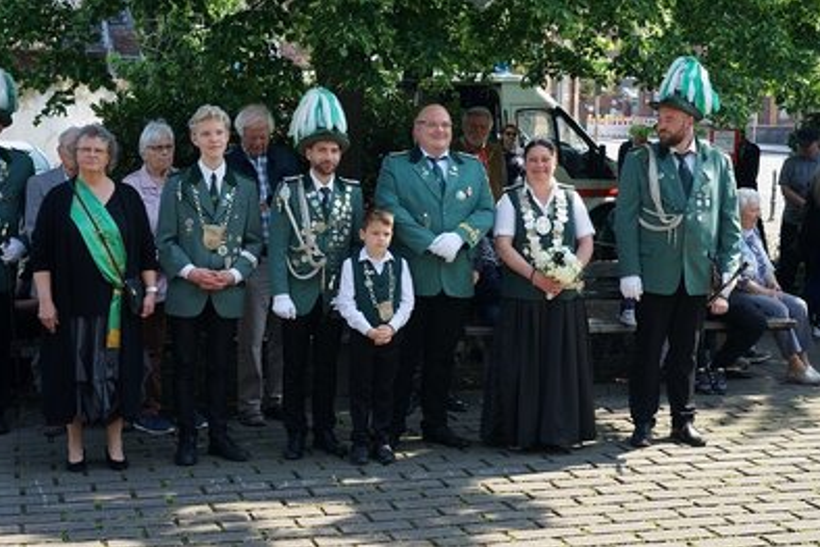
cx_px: 410
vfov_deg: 20.9
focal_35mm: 65
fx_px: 1481
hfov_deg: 30.9
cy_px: 274
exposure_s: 1/80
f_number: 10
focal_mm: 64
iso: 200
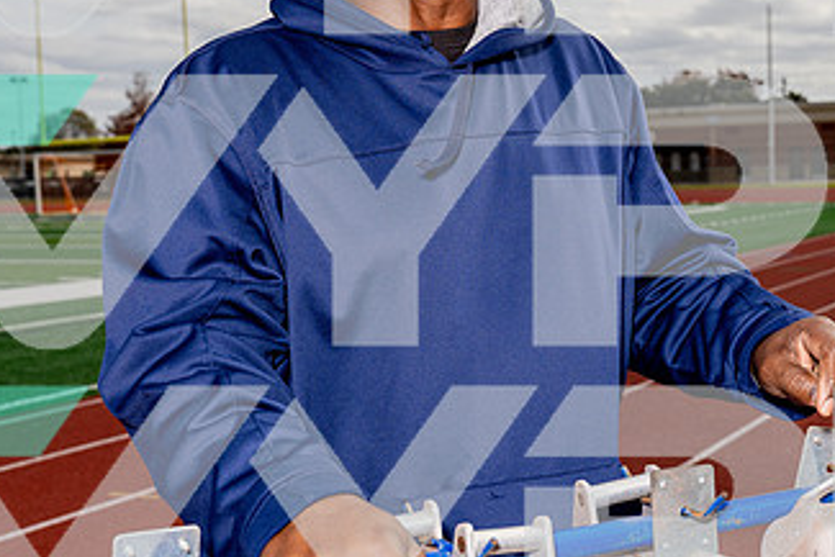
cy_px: 212
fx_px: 1531
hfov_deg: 30.4
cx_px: 483
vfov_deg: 20.6
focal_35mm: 66
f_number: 6.3
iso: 160
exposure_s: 1/1250
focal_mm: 37
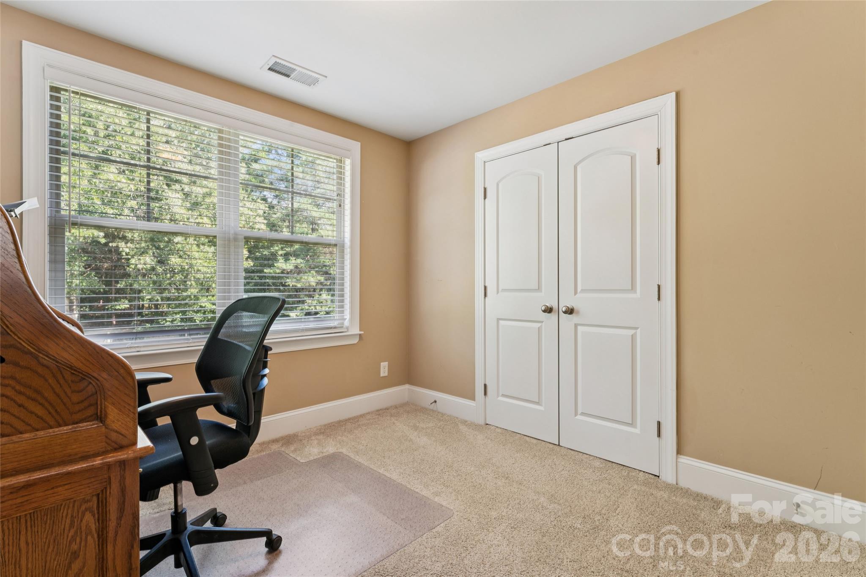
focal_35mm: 16
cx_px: 433
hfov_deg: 95.0
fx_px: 397
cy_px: 288
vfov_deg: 72.0
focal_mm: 16.5
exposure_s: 1/2.5
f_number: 13
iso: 200
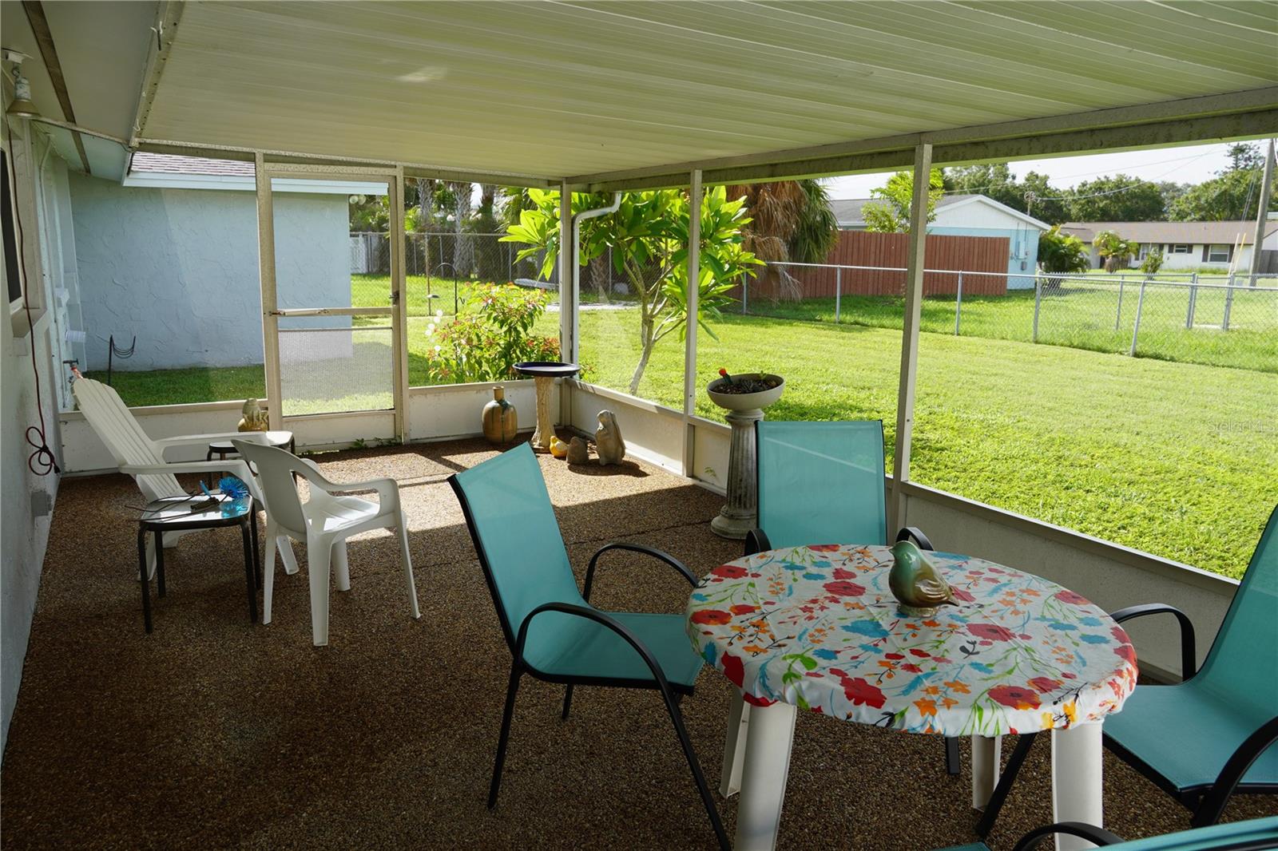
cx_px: 639
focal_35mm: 27
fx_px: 958
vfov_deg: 47.9
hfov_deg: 67.4
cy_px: 426
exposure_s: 1/100
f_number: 6.3
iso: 100
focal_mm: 18
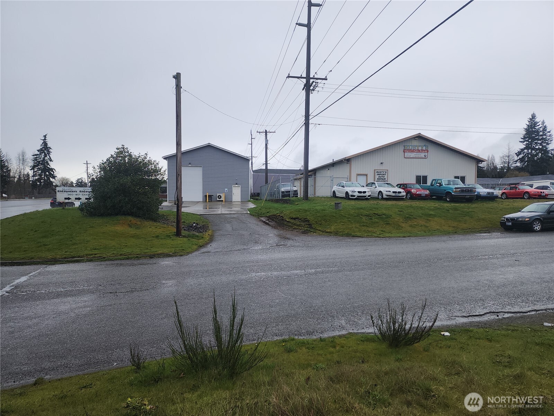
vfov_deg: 58.9
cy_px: 208
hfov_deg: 73.9
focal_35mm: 23
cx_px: 277
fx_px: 368
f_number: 1.8
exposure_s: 1/633
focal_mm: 6.4
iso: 12
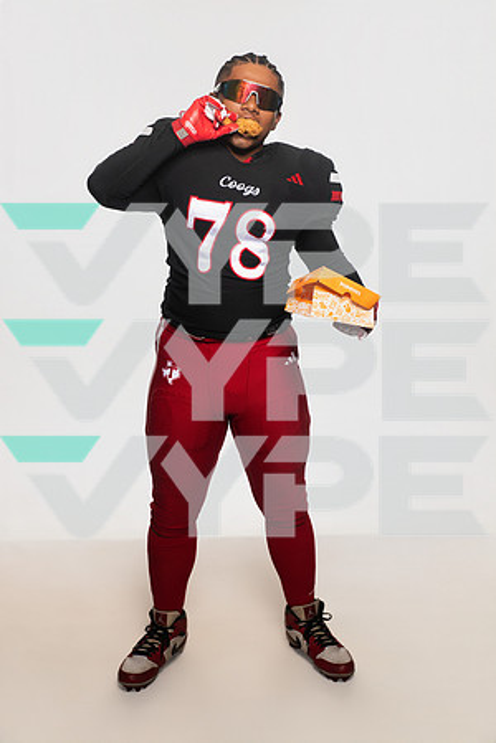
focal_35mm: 48
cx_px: 248
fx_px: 992
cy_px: 372
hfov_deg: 28.1
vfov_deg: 41.1
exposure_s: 1/200
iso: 500
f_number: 6.3
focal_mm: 48
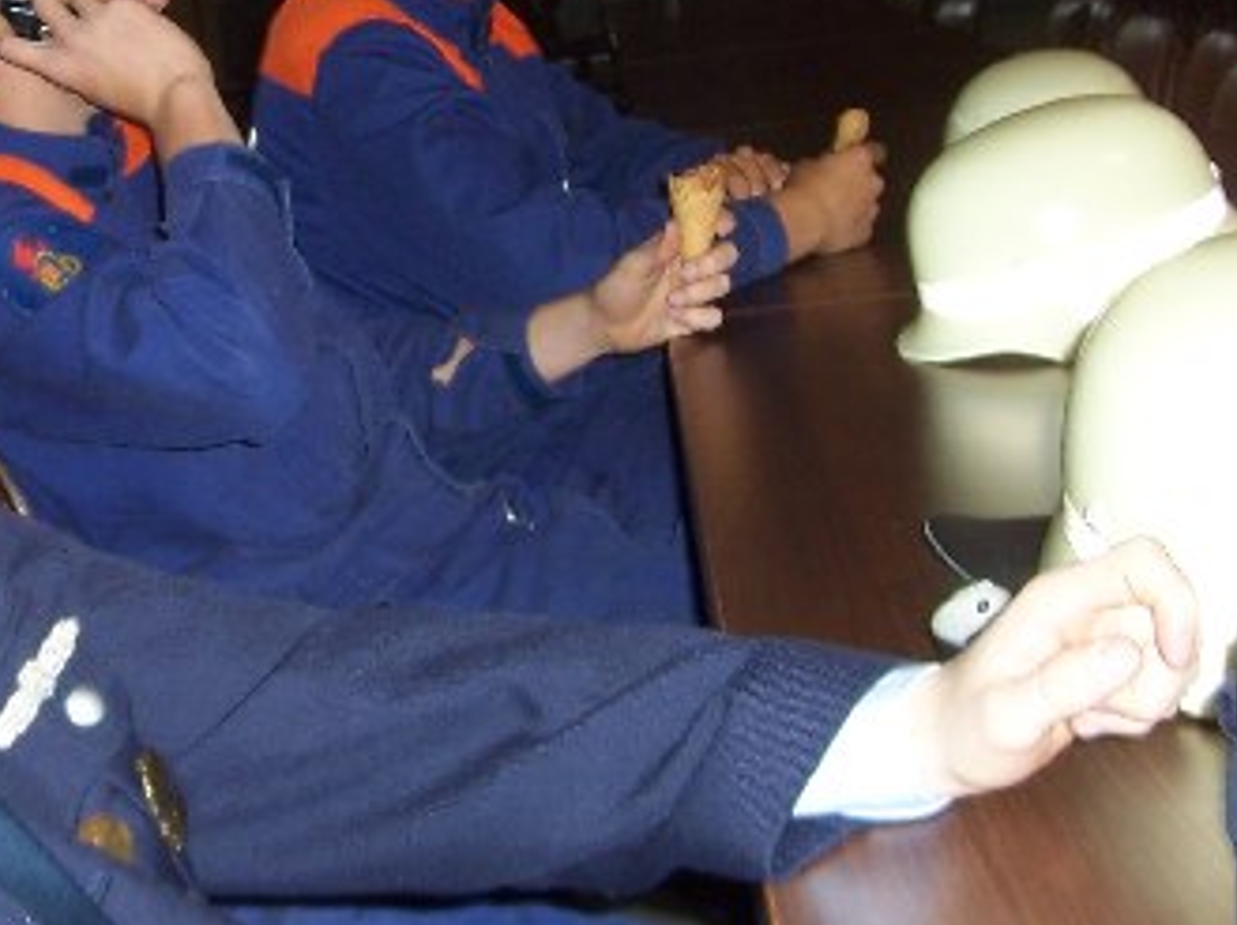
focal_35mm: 69
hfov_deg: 27.8
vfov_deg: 21.1
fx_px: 2463
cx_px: 299
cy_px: 222
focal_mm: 5.6
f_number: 2.7
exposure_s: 1/60
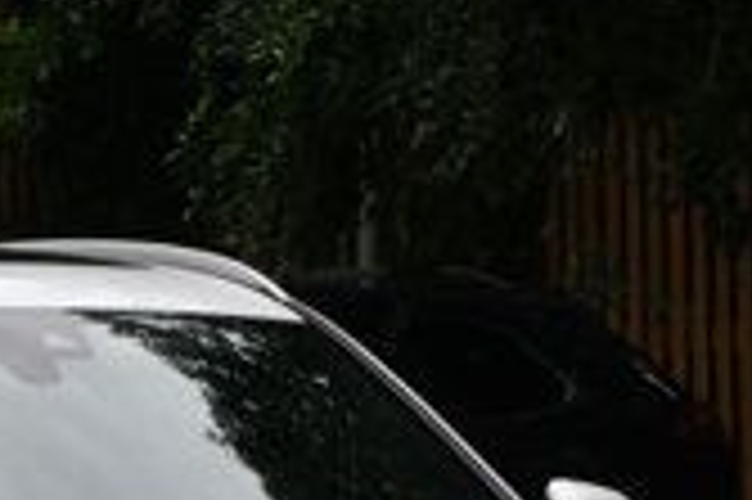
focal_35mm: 472
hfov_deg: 4.4
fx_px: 9850
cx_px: -36
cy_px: 570
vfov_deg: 2.9
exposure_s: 1/250
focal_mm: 82
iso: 160
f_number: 8
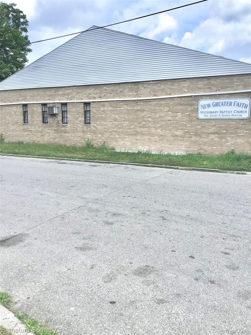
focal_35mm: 31
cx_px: 126
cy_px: 168
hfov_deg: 45.4
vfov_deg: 58.3
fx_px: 300
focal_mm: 3.3
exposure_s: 1/947
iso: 25
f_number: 2.4
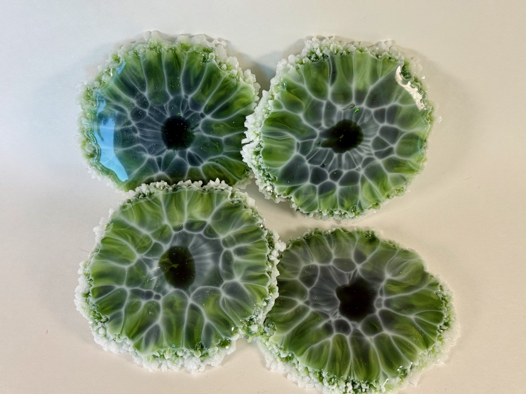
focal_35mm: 48
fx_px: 729
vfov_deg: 30.3
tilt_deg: -55.8
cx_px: 263
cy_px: 197
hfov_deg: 39.7
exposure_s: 1/245
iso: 80
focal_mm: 6.76
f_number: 1.78
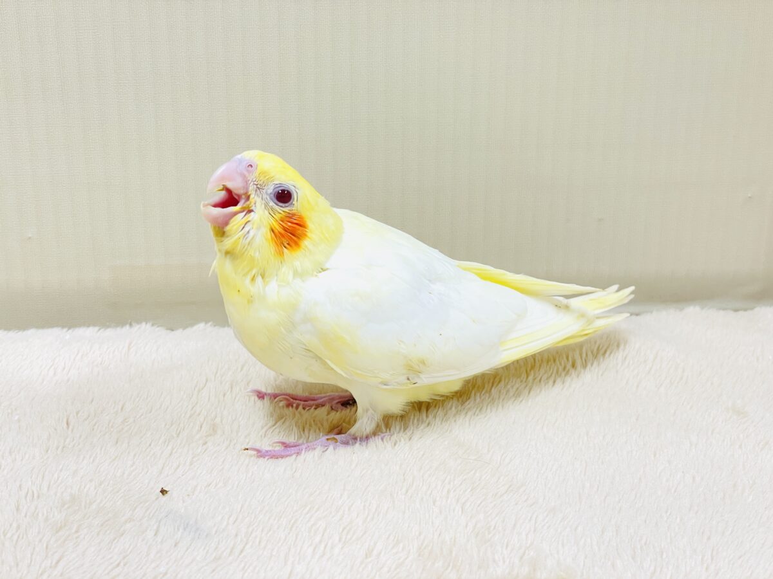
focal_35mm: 52
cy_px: 290
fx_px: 1161
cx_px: 386
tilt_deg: -18.6
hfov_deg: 36.8
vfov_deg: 28.0
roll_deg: +0.0
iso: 100
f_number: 2
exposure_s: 1/100
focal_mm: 6
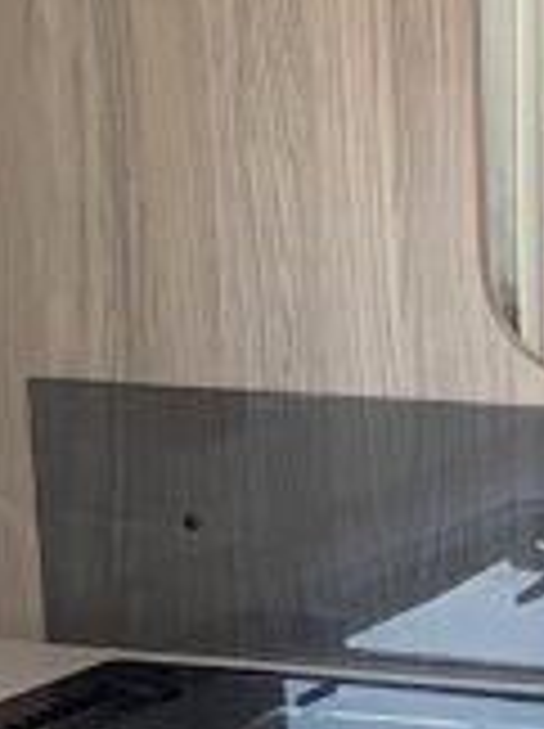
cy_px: 958
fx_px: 4118
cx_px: 809
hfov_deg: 7.4
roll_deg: -0.8
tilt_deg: -17.4
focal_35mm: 196
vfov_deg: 9.9
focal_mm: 3.3
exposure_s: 1/100
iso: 64
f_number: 2.4
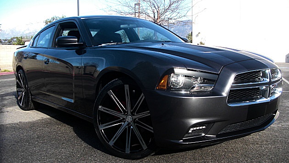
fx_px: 306
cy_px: 97
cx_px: 147
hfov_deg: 50.5
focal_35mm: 40
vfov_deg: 29.6
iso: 50
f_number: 2.8
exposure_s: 1/250
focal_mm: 6.3
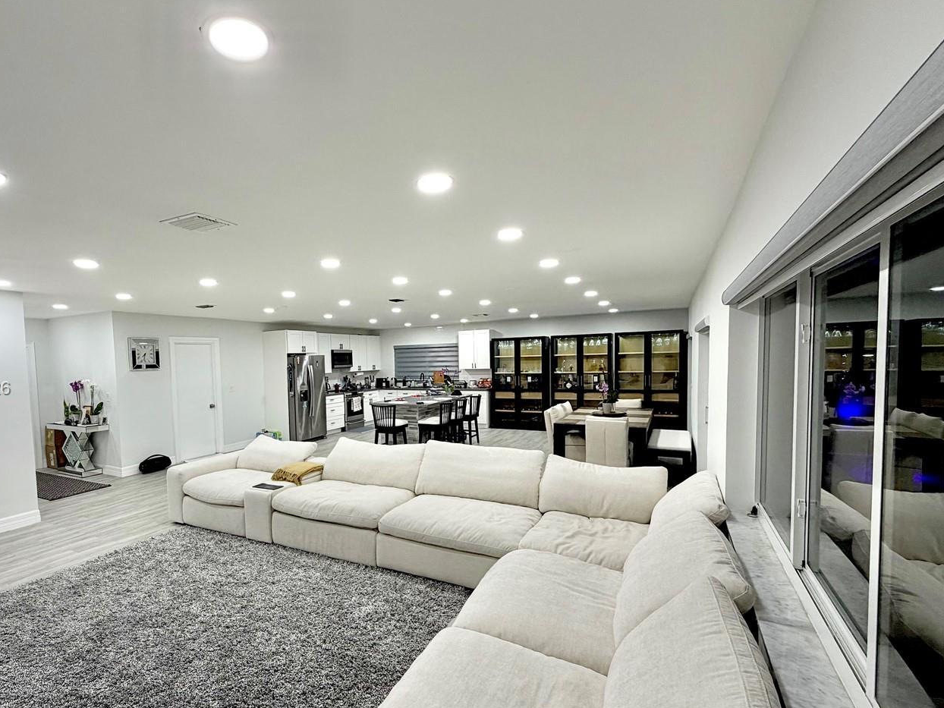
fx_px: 491
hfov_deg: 86.7
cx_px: 381
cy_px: 389
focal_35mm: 18
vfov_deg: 71.4
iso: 100
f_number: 2.2
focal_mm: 2.22
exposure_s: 1/120
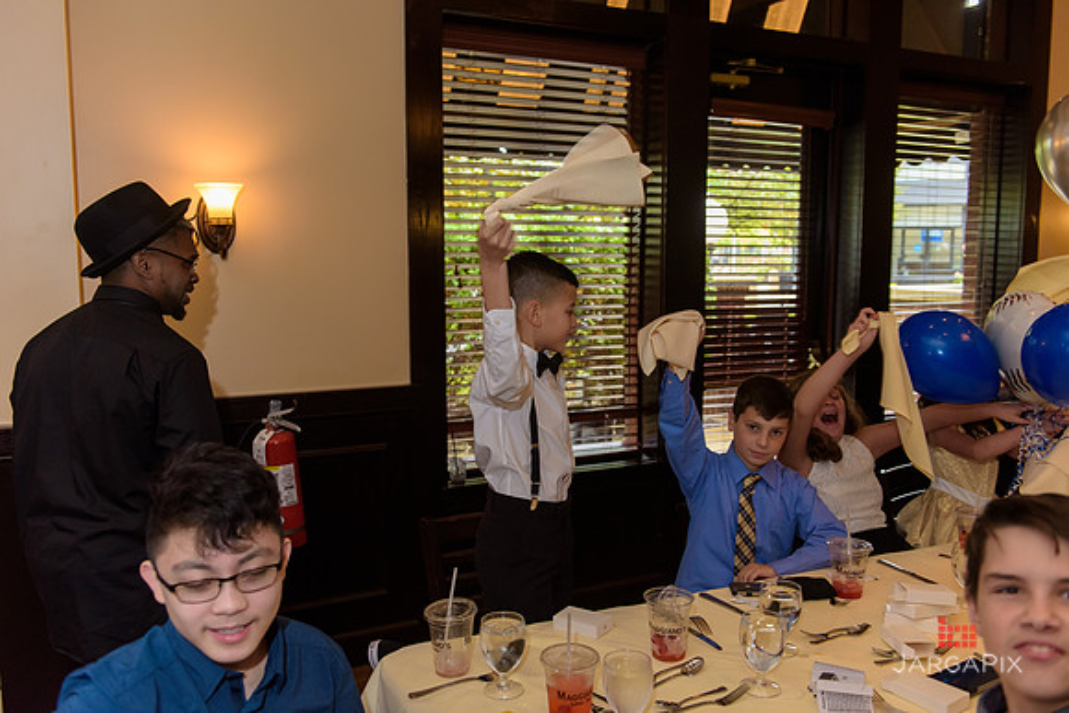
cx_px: 534
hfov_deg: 60.3
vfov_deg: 42.3
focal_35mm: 31
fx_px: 921
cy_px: 356
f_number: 3.2
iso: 1250
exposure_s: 1/125
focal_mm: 31
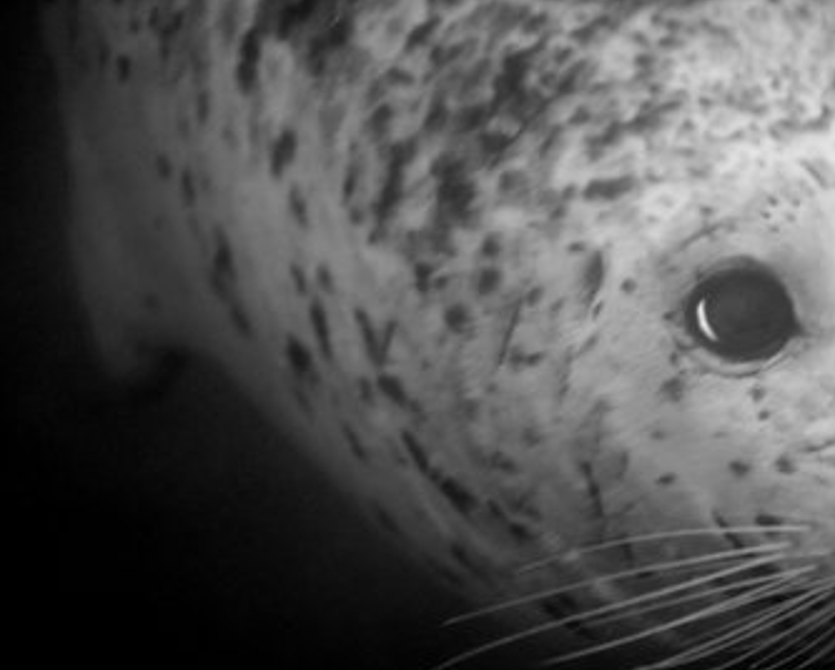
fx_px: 5957
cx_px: 629
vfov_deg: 6.4
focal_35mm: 241
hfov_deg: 8.0
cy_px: 391
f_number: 5.3
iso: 500
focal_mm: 95
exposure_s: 1/160
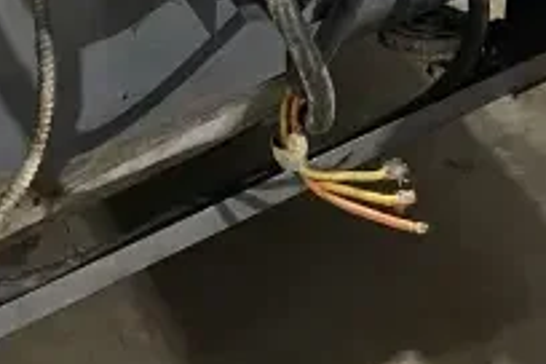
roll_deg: -2.5
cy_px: -638
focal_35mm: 108
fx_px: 1638
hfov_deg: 18.9
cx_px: 249
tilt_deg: -21.1
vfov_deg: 10.2
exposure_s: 1/30
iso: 640
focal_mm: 4.25
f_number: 1.8
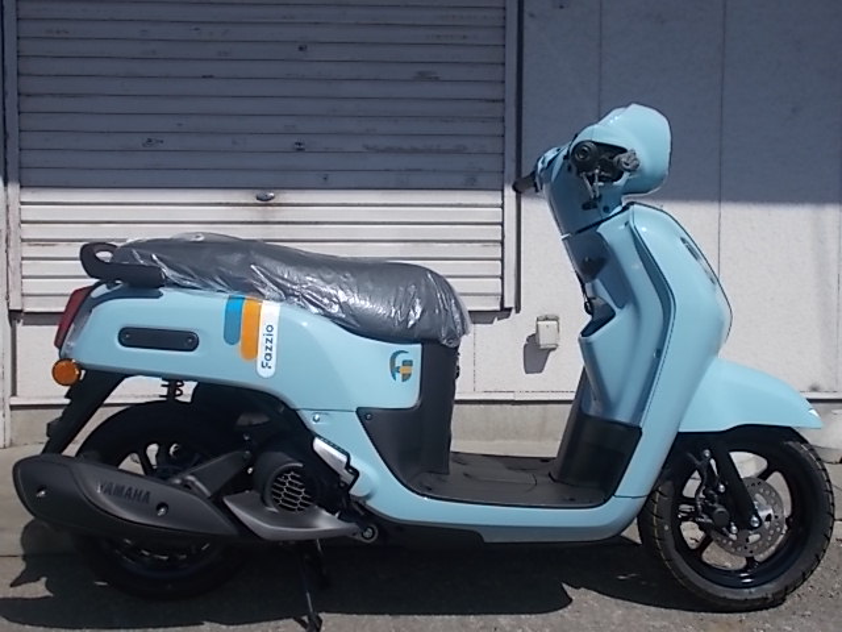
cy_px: 316
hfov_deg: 47.9
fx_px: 949
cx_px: 421
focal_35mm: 39
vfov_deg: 36.8
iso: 80
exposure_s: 1/200
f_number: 9.8
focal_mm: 6.9
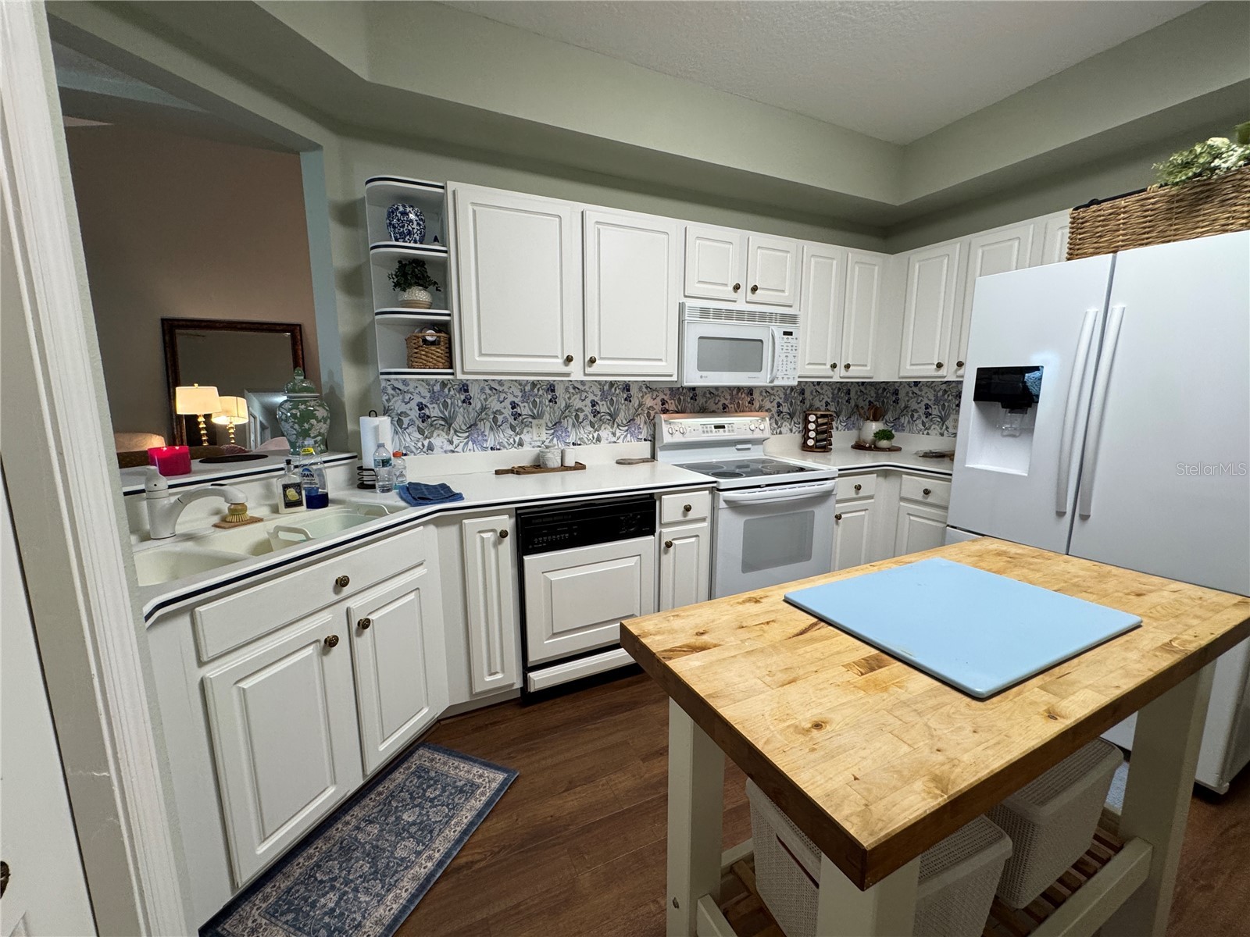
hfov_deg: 102.1
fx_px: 506
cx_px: 625
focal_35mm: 14
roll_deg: -0.3
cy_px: 468
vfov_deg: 85.7
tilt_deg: -9.7
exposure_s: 1/120
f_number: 2.2
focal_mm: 2.22
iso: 200
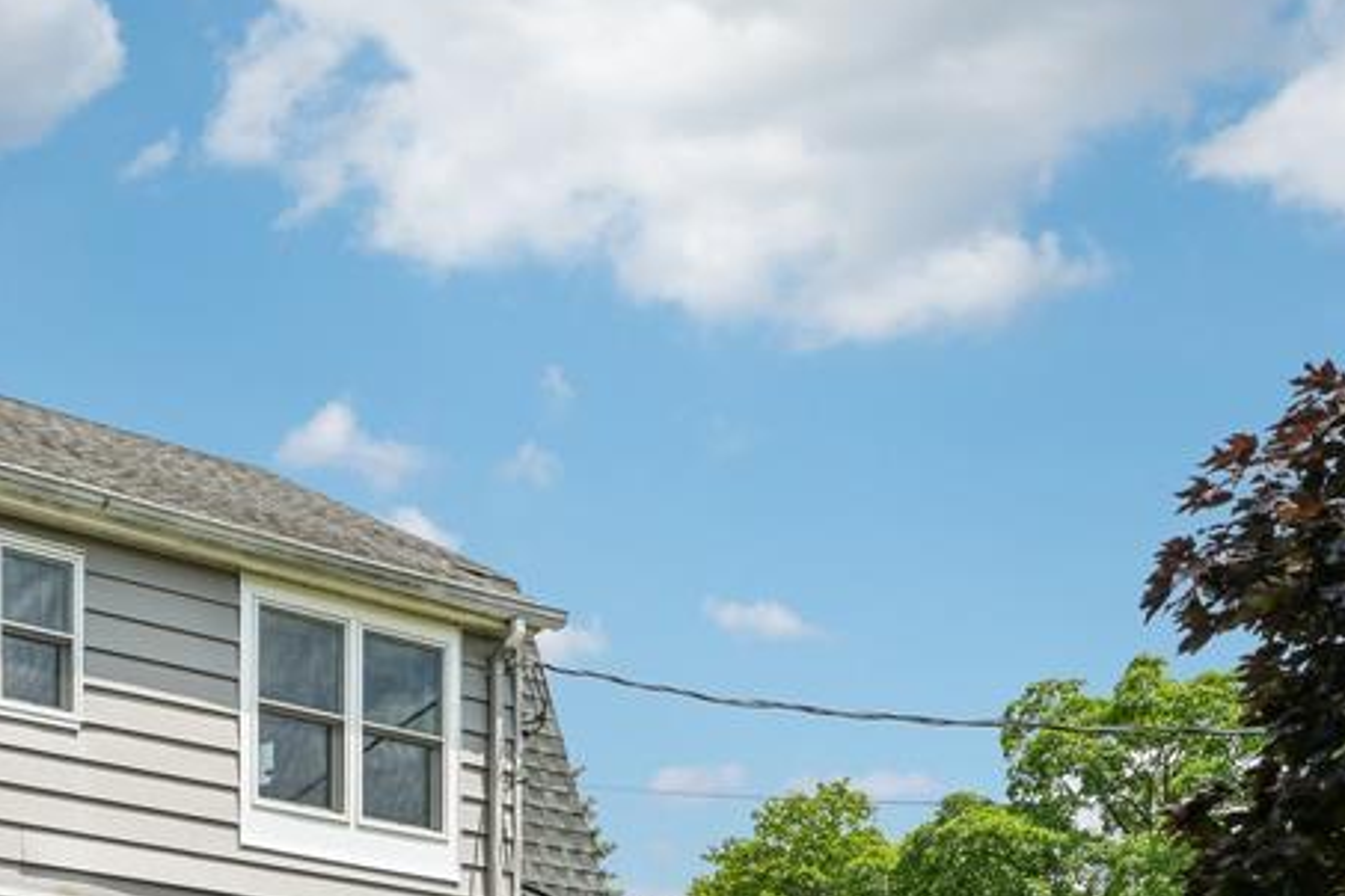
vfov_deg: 18.7
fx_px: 2615
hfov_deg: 26.7
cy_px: 982
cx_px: -101
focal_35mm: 70
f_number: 9
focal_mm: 31
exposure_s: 1/250
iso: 100
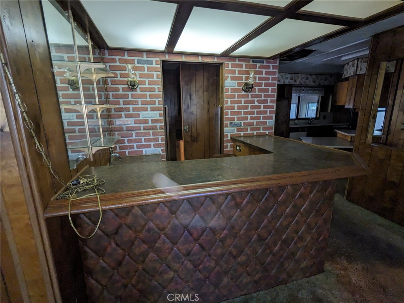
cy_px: 152
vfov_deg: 78.1
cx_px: 202
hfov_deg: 94.5
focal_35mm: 16
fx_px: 187
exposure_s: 1/60
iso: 602
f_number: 2.2
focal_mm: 2.22
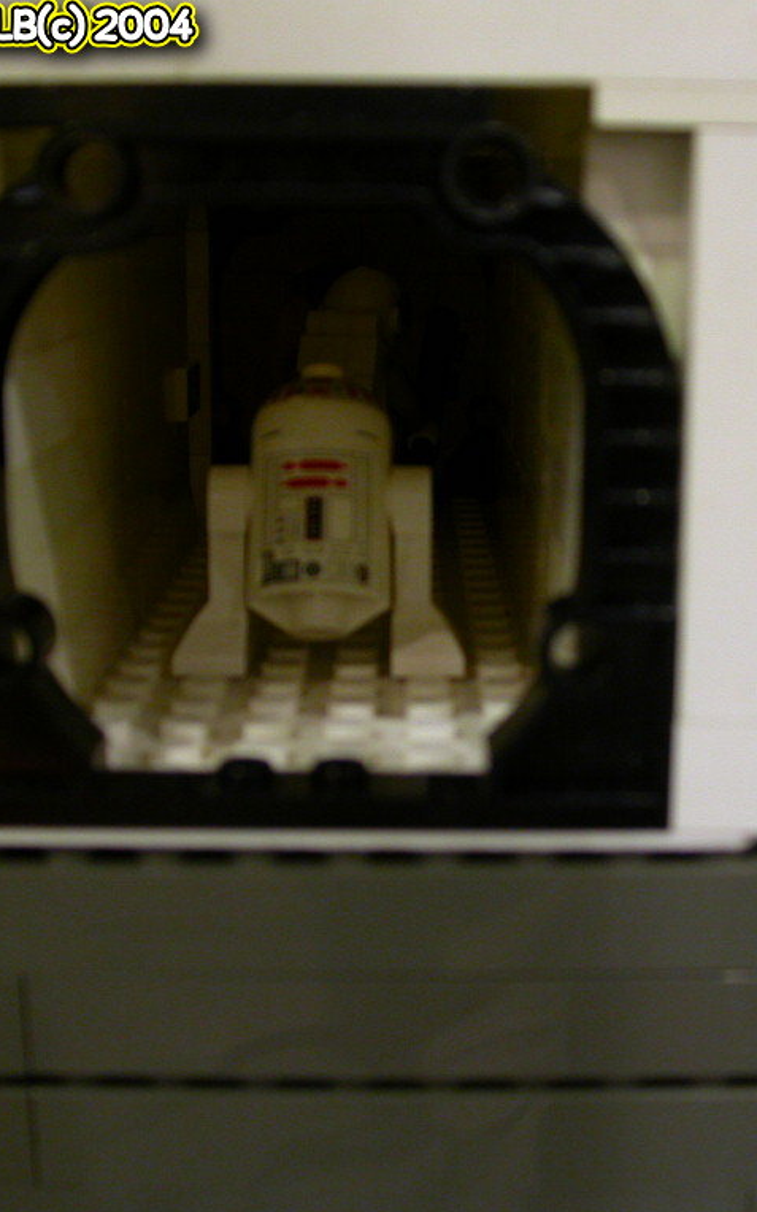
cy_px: 608
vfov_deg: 37.5
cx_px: 428
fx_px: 1784
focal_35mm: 54
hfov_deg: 23.9
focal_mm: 7.85
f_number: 2.6
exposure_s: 1/5.5
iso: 100
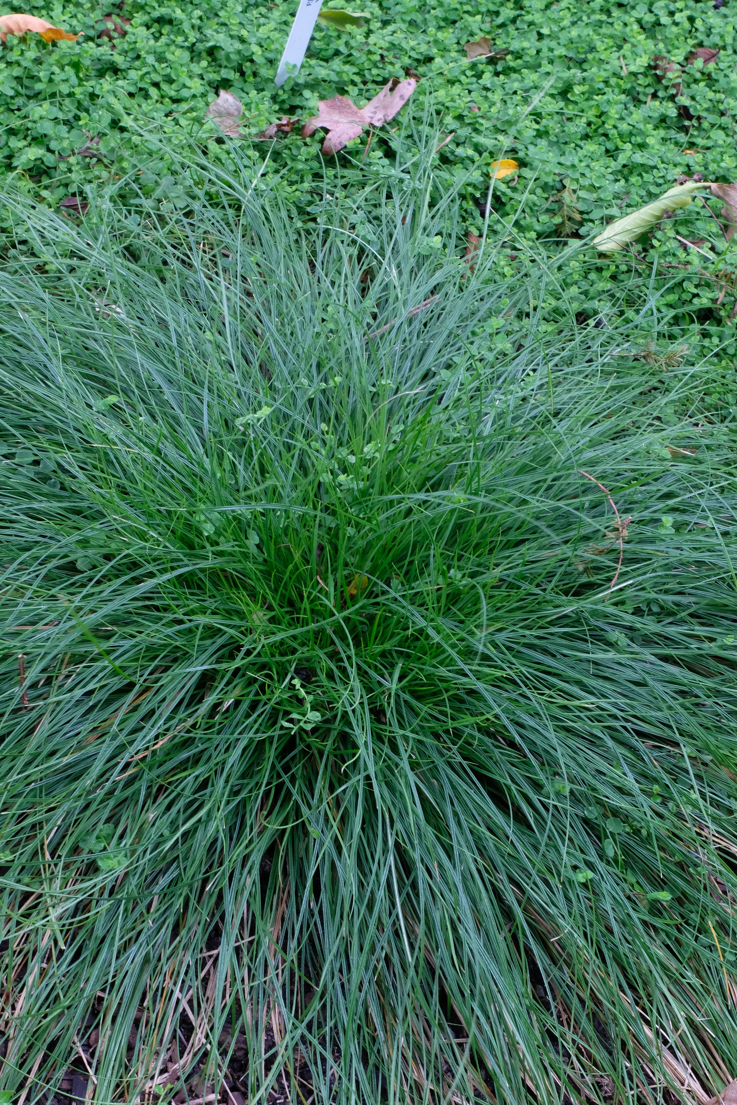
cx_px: 357
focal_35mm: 83
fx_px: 2549
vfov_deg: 24.5
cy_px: 616
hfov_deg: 16.5
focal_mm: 49.4
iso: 800
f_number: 16
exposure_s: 1/2
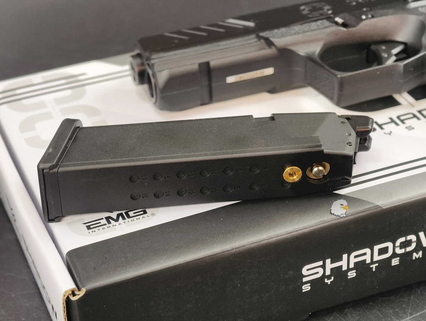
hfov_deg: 23.0
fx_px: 1048
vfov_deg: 17.4
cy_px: 160
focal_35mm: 85
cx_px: 213
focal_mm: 22.48
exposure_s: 1/12
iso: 768
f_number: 2.67
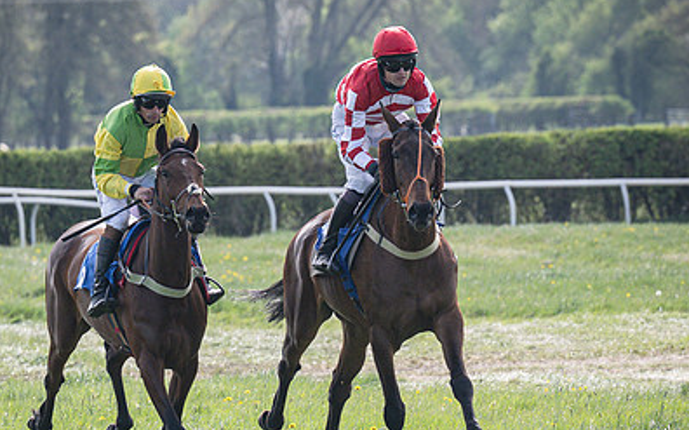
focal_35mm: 538
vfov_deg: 2.4
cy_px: 335
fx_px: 10097
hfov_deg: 3.9
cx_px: 278
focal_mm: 160
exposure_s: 1/2000
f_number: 4
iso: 400
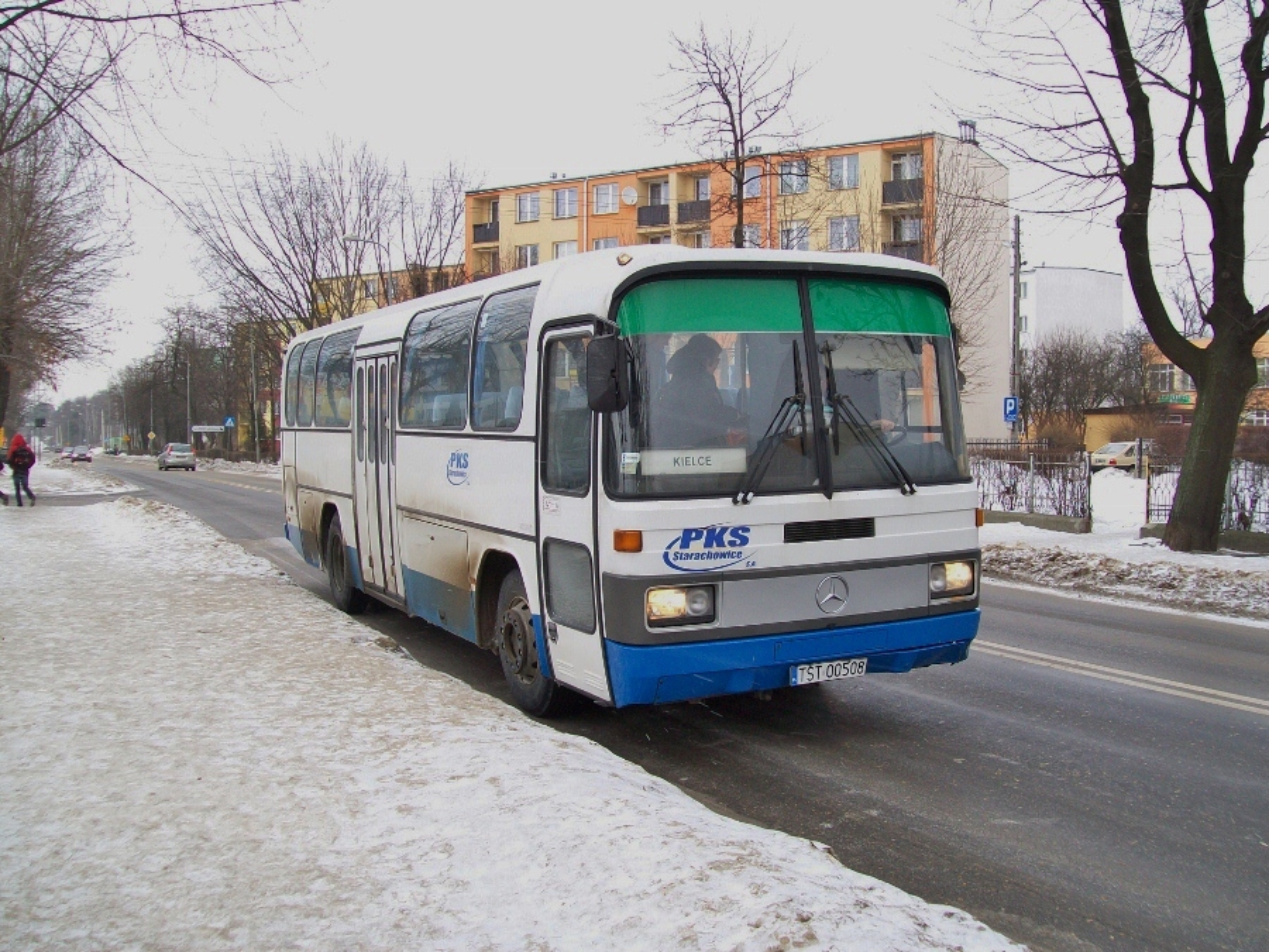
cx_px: 634
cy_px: 476
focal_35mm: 36
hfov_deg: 51.4
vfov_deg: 39.7
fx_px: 1320
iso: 64
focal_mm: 6
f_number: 2.7
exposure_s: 1/80
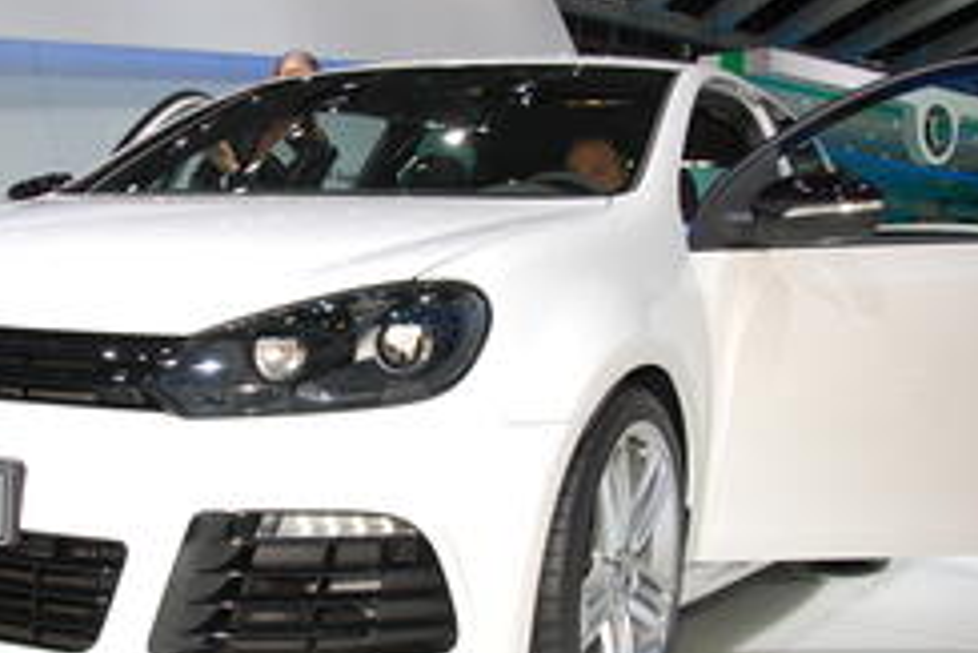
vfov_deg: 25.1
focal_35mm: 54
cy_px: 353
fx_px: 1468
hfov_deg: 36.4
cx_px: 317
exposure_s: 1/125
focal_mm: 22
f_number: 5.6
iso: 200
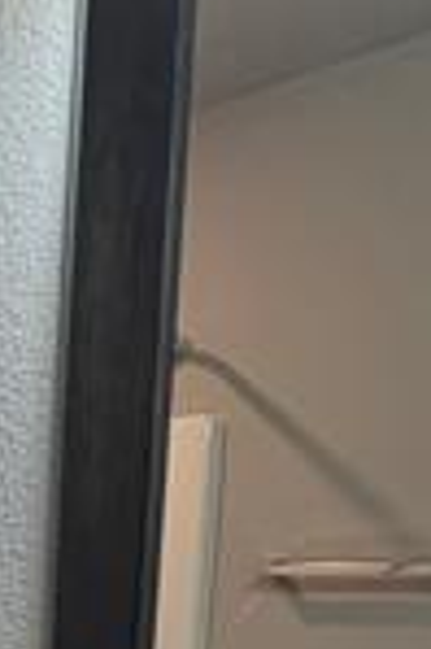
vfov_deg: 25.3
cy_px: 693
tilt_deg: -3.5
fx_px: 1350
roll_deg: -1.2
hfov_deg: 14.0
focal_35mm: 75
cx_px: -531
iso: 250
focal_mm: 2.22
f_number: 2.2
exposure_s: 1/120
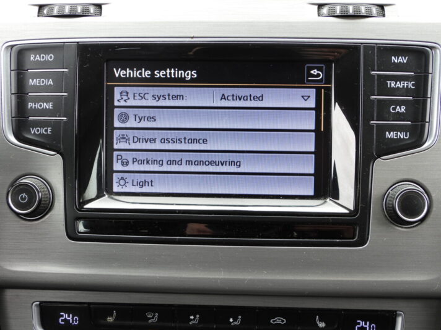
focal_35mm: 44
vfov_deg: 32.9
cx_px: 220
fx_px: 561
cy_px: 165
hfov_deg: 42.9
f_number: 3.2
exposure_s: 1/30
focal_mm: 7.9
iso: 100
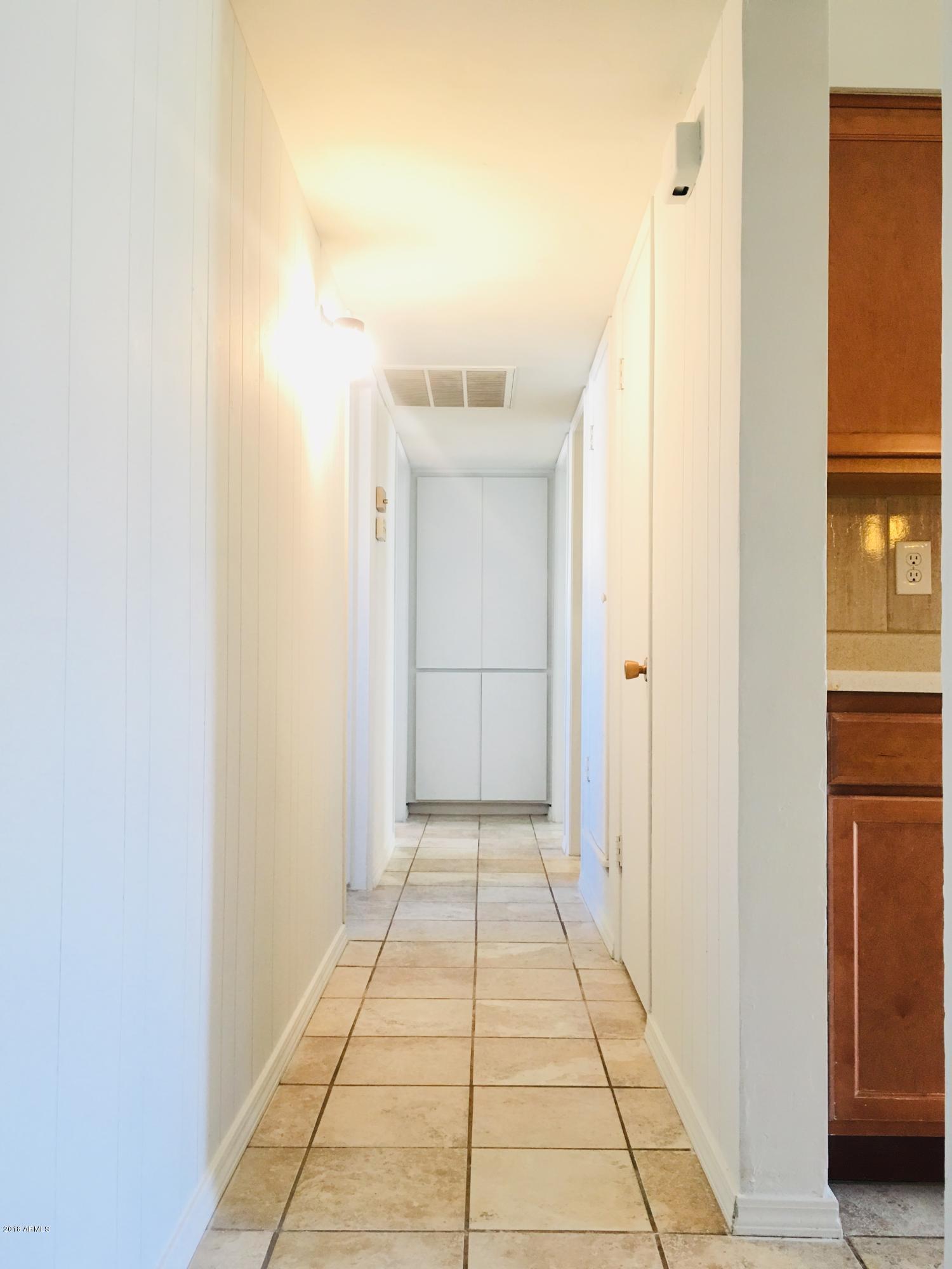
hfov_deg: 48.2
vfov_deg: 61.7
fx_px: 1063
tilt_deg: +1.3
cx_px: 476
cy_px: 634
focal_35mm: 29
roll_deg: -0.5
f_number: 2.2
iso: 100
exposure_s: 1/30
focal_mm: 4.15
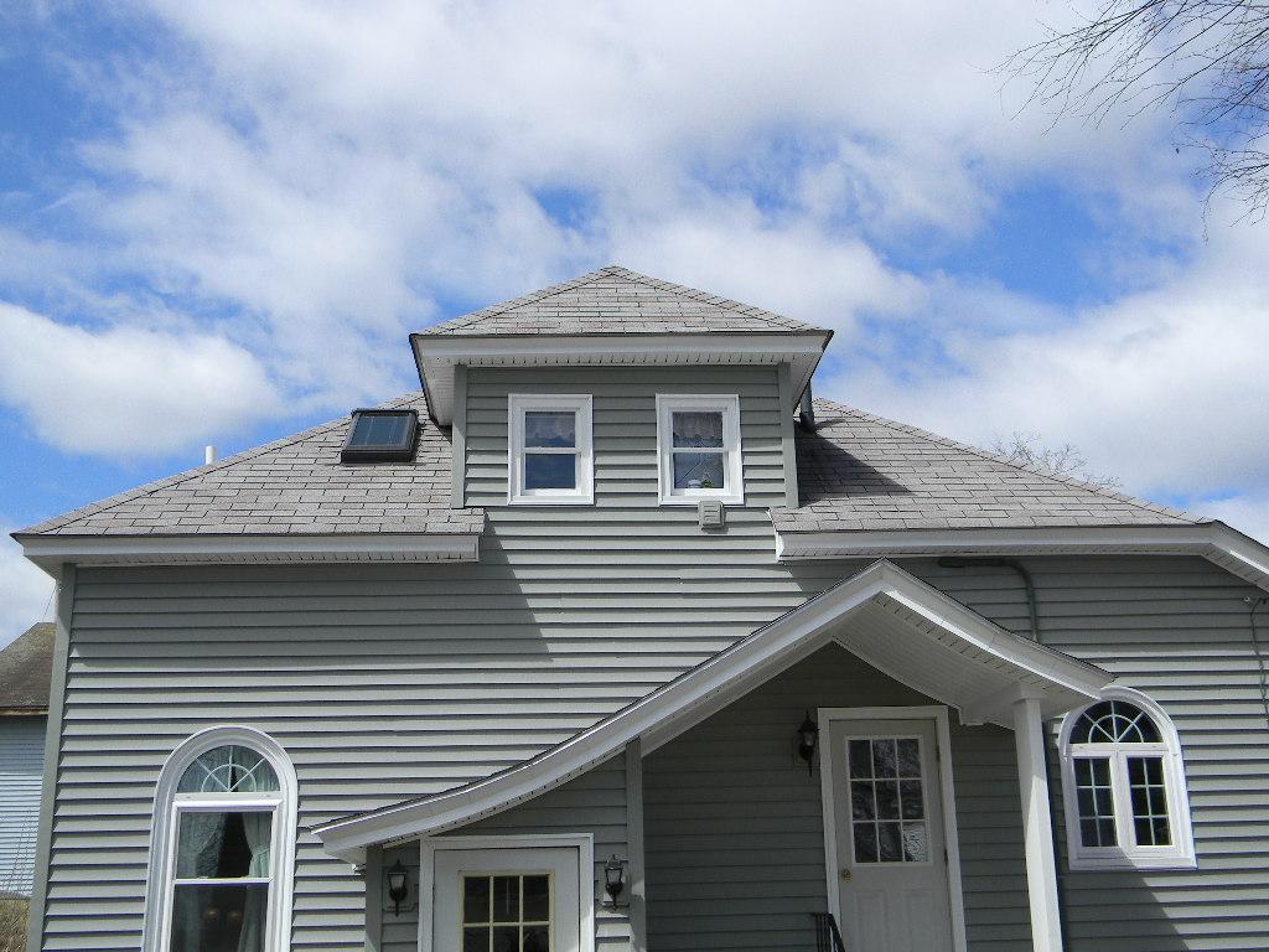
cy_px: 476
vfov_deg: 35.1
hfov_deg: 45.8
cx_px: 634
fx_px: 1503
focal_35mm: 41
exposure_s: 1/246
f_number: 7.6
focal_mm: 7.3
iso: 80
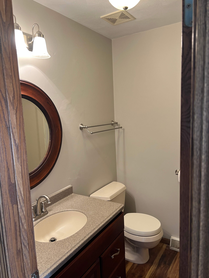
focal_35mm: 26
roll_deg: +4.3
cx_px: 104
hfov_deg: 53.1
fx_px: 209
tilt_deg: -7.9
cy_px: 139
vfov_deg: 67.3
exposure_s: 1/60
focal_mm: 5.7
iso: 80
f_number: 1.5
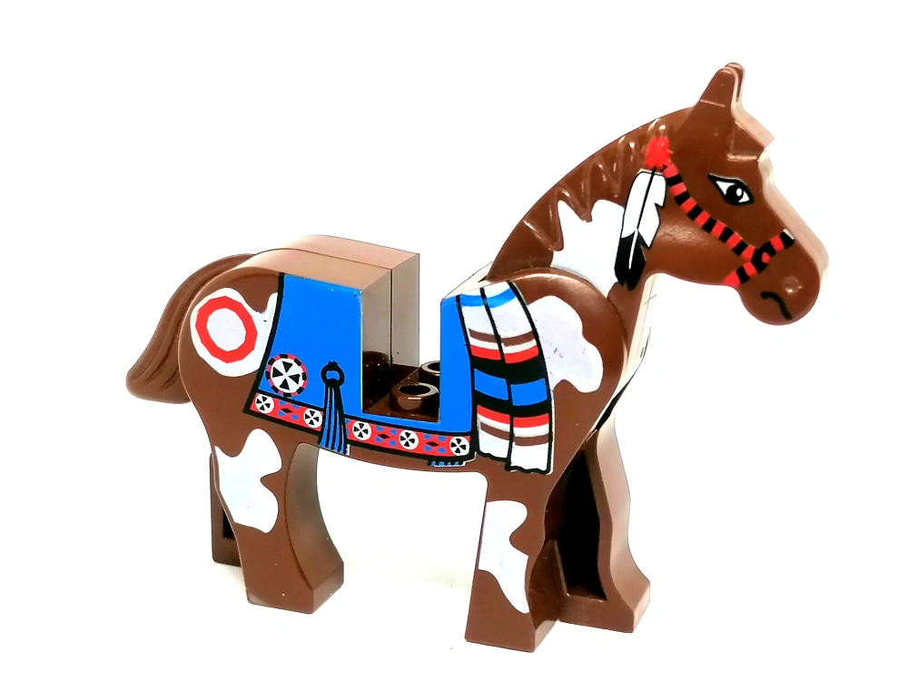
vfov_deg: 21.9
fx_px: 1757
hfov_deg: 29.0
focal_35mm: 67
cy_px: 340
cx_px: 454
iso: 64
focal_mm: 4.75
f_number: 1.8
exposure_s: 1/100
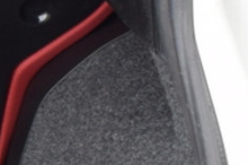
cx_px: -514
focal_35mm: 277
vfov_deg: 4.9
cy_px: 176
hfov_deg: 6.7
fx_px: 1907
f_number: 6.3
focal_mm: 29
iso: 400
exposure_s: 1/160
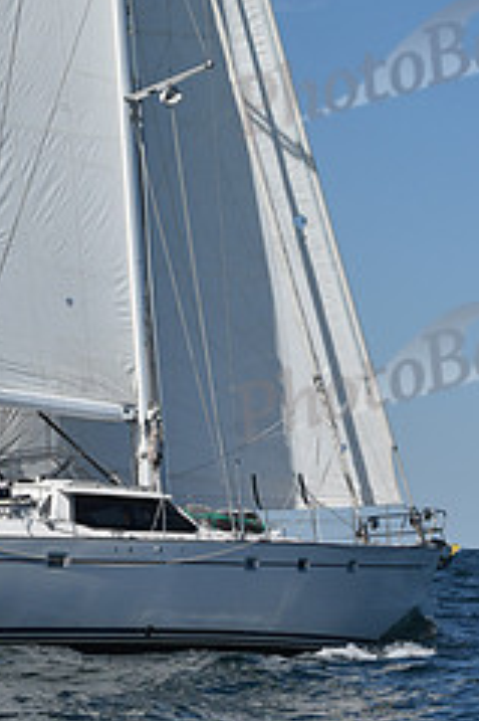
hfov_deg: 8.0
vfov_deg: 11.9
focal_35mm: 170
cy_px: -54
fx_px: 3398
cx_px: 80
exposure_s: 1/1600
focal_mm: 70
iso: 250
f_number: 9
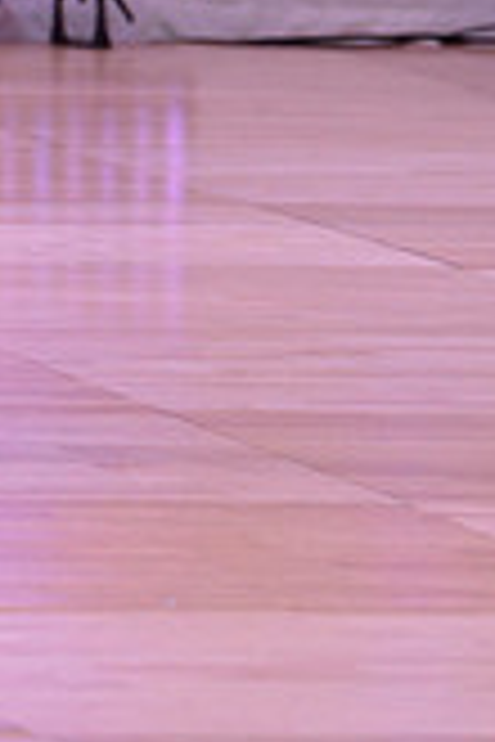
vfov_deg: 2.9
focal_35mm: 701
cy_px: -409
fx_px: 14457
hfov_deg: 2.0
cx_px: -326
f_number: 4.5
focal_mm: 200
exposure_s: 1/250
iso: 1600
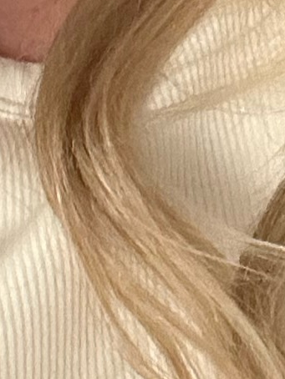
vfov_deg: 9.7
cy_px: 127
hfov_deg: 7.1
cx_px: 486
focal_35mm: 204
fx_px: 2237
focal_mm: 2.69
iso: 400
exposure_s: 1/30
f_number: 1.9
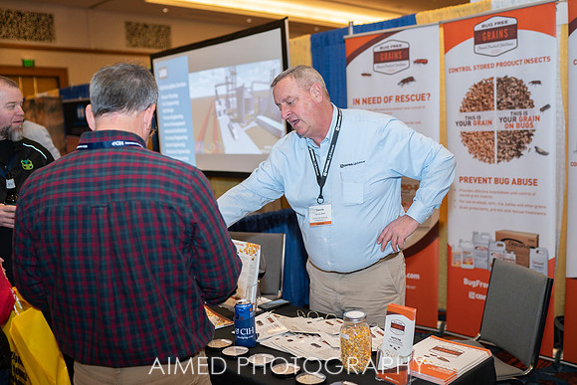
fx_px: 591
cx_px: 301
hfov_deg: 52.0
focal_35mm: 37
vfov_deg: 36.1
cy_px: 199
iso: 160
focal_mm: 35
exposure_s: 1/125
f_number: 2
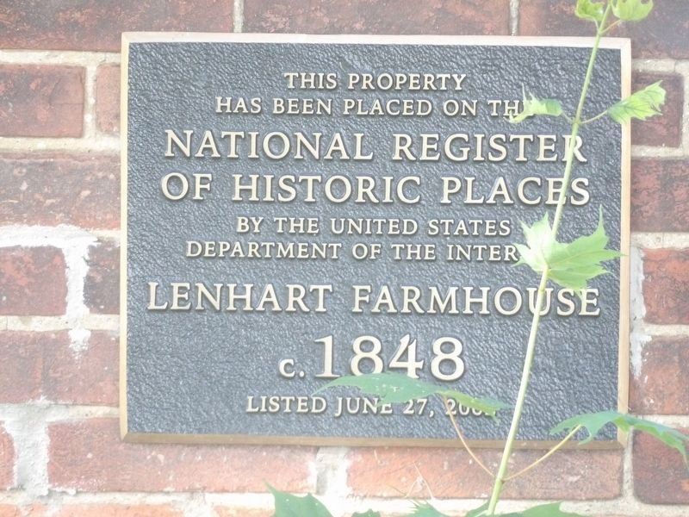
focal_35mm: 967
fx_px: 19247
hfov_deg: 2.1
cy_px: 258
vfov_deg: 1.5
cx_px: 344
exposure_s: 1/33
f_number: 5.3
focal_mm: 173.5
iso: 800
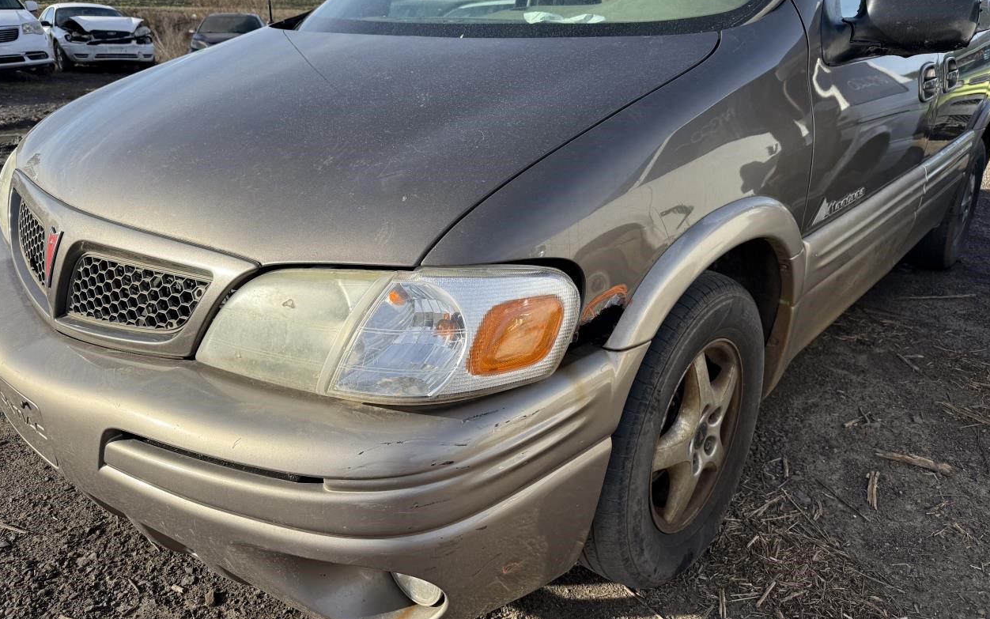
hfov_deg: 70.4
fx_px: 702
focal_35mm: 26
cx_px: 501
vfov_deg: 47.6
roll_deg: -0.3
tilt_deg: -20.0
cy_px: 282
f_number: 1.78
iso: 100
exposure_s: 1/3953
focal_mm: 6.76
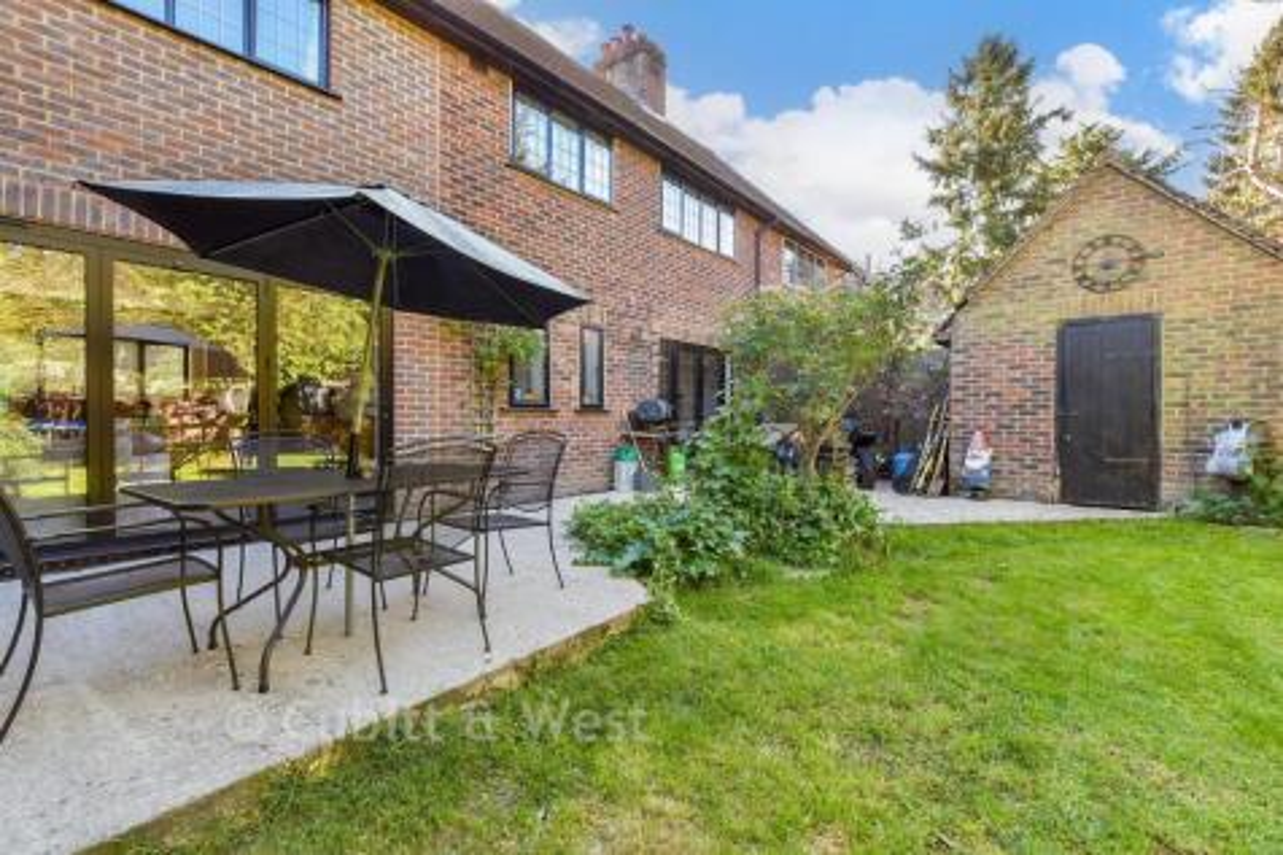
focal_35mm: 15
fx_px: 534
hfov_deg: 100.4
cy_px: 428
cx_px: 642
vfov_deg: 77.3
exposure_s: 1/20
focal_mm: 10
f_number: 8
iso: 160
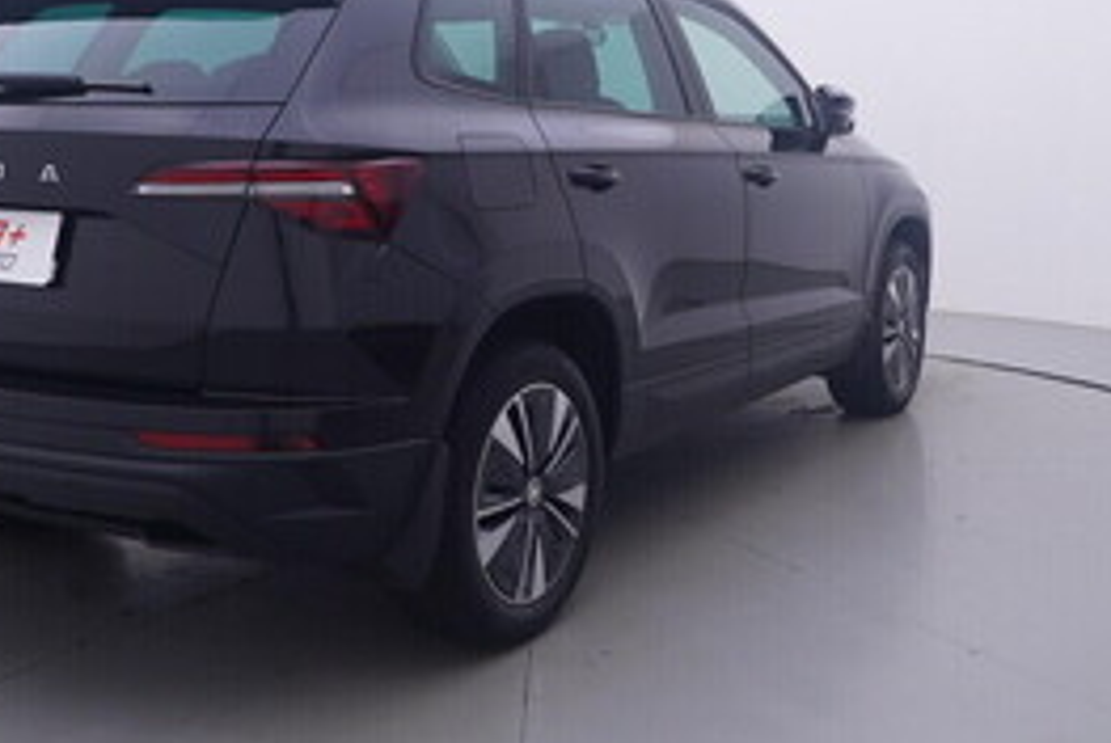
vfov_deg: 28.2
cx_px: 556
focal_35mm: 47
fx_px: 1453
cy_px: 175
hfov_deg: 41.8
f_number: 5
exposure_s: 1/80
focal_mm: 15
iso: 200
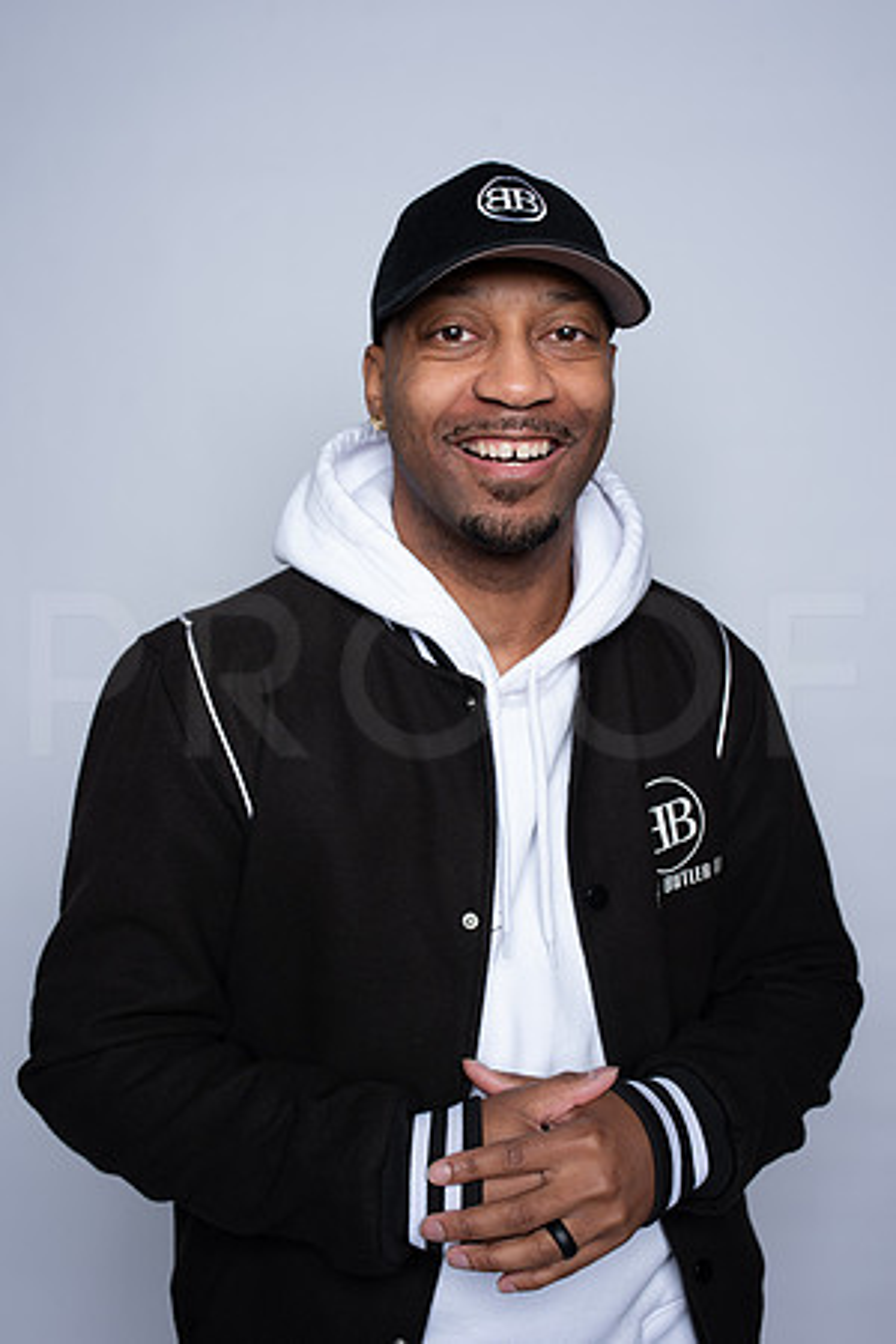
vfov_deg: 54.4
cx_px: 448
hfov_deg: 37.9
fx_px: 1307
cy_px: 672
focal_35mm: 35
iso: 250
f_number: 6.3
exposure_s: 1/200
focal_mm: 35
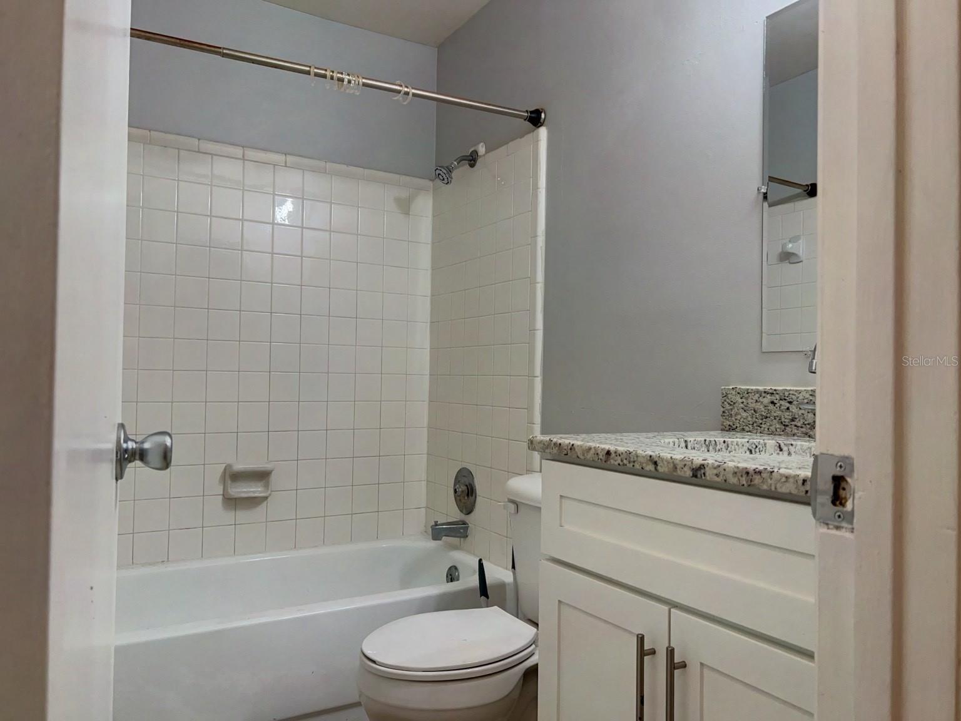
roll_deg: -0.9
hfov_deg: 67.3
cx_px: 480
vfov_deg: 53.1
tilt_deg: +1.3
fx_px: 722
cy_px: 360
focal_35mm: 26
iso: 100
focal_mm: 5.7
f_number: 1.5
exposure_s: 1/120
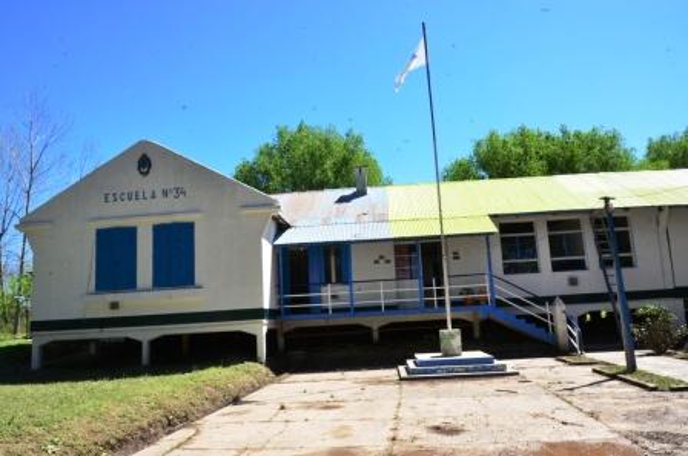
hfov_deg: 67.5
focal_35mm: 27
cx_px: 344
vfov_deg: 47.8
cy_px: 228
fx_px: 515
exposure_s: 1/125
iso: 800
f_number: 22
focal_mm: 18
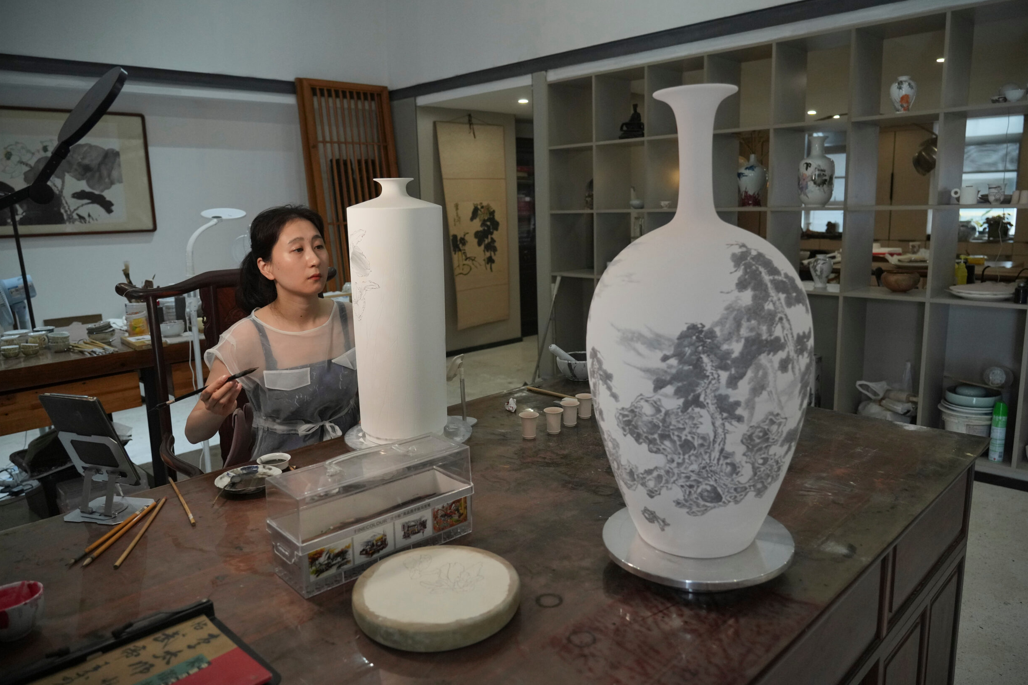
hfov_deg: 71.5
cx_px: 517
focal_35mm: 25
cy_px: 333
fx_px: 714
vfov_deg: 51.3
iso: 2500
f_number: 4
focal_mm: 24
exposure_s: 1/500
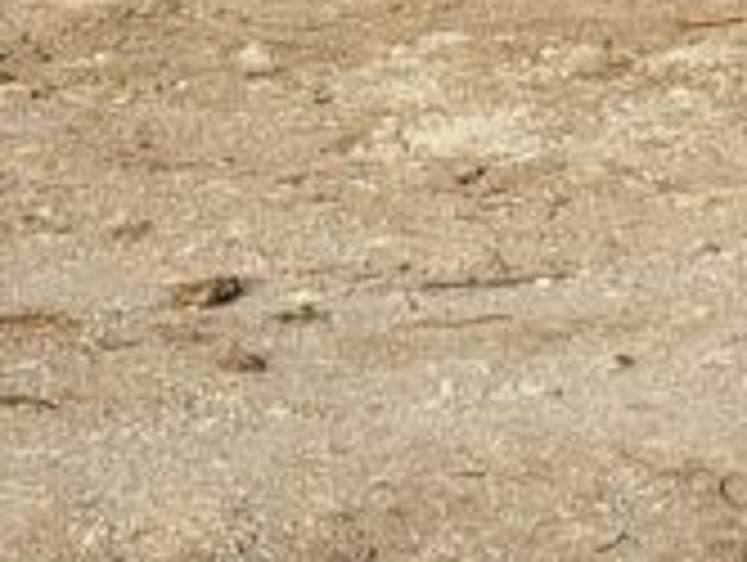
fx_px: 3458
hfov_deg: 12.3
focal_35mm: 160
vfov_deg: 9.2
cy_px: -99
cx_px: 608
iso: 40
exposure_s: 1/2961
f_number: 1.8
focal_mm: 5.4
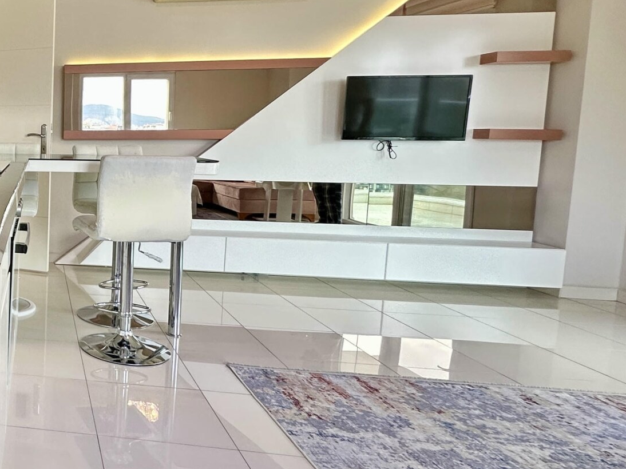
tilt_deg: -5.6
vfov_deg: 43.9
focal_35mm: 32
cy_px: 187
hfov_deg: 43.0
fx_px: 579
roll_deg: -0.1
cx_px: -76
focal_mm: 2.22
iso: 125
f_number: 2.2
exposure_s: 1/99
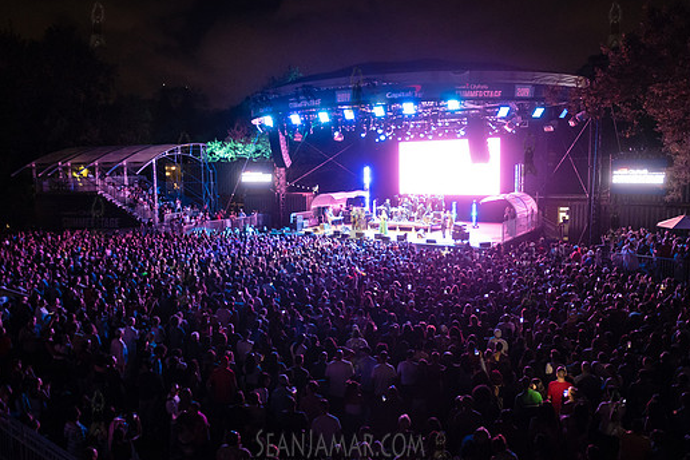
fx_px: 517
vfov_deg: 47.9
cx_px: 356
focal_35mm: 27
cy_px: 217
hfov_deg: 67.4
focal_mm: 24
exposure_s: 1/125
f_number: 3.2
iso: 5000
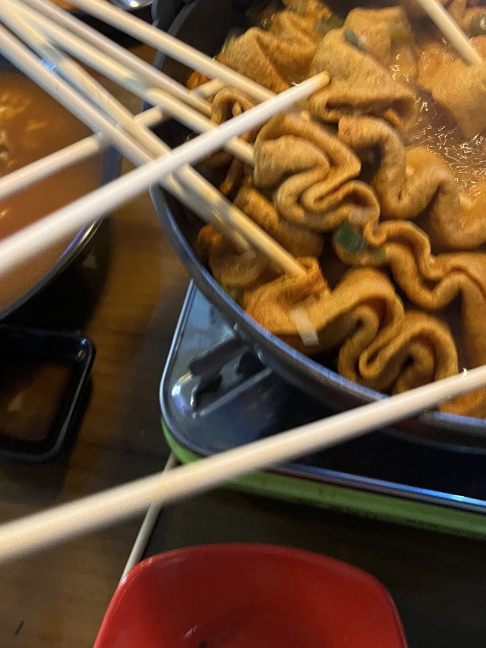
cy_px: 194
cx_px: 297
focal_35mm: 39
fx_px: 730
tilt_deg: -52.4
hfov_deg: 36.7
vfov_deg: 46.7
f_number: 1.6
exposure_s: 1/30
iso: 640
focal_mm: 5.1
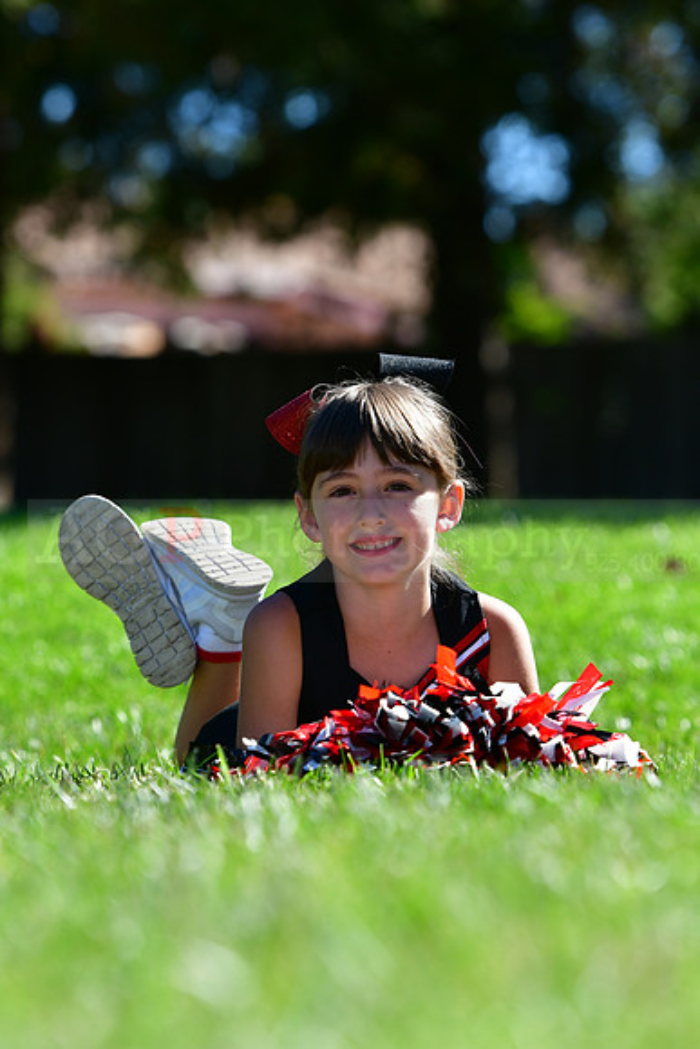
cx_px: 350
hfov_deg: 6.1
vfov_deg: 9.1
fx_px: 6558
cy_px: 524
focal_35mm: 225
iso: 400
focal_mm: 150
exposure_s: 1/1600
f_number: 4.5
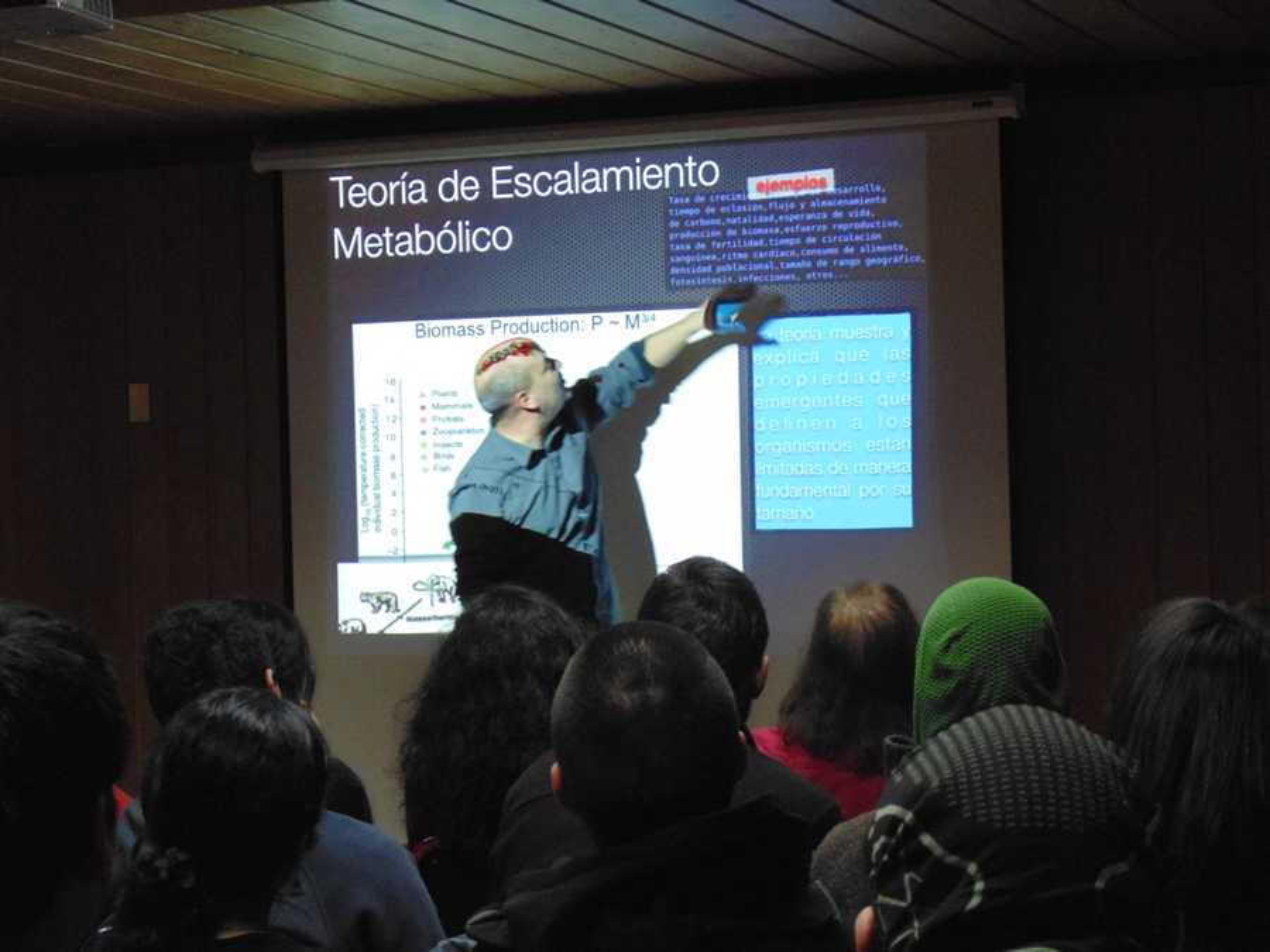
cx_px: 635
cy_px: 476
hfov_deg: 24.7
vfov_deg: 18.7
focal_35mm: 79
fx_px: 2898
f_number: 4.3
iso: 400
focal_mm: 14.1
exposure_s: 1/20
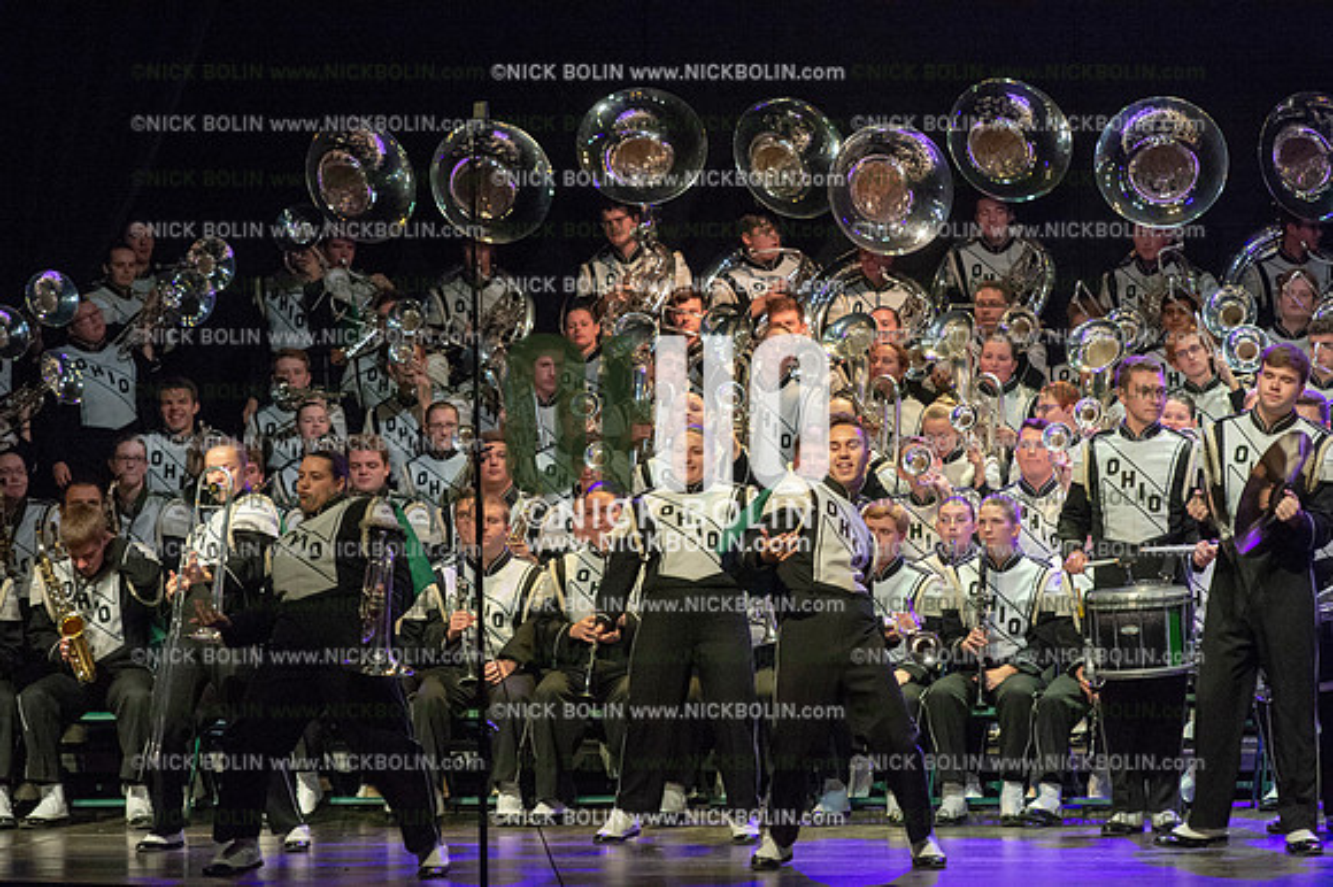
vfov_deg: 6.9
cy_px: 444
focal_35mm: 200
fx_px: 7401
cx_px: 666
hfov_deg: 10.3
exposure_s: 1/400
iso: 8000
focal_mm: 200
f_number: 5.6
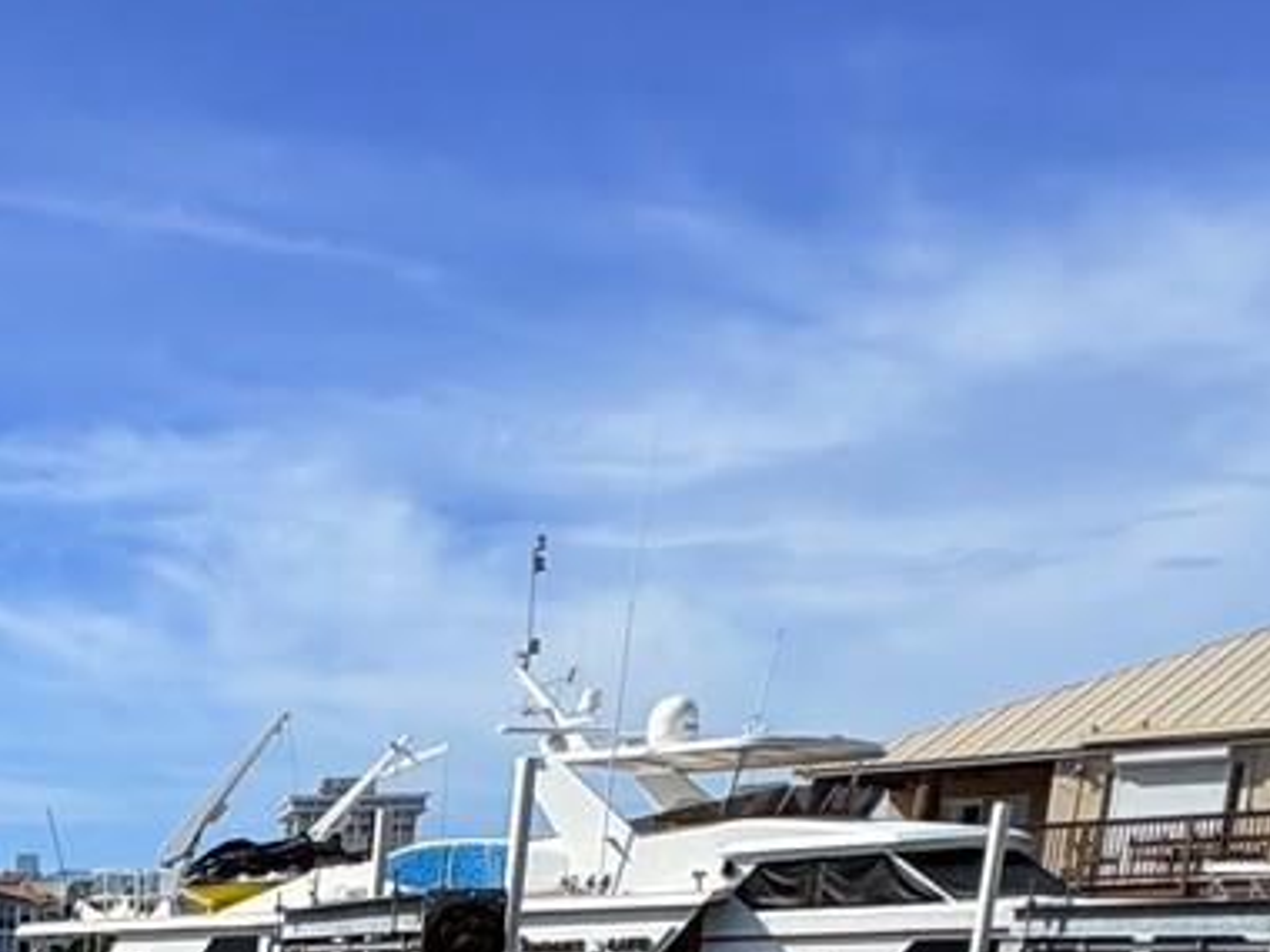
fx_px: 2165
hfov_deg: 27.4
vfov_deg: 20.3
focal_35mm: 59
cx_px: -381
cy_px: 1537
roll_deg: +0.2
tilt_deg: -14.4
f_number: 2.2
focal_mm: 2.22
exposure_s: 1/2770
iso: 40
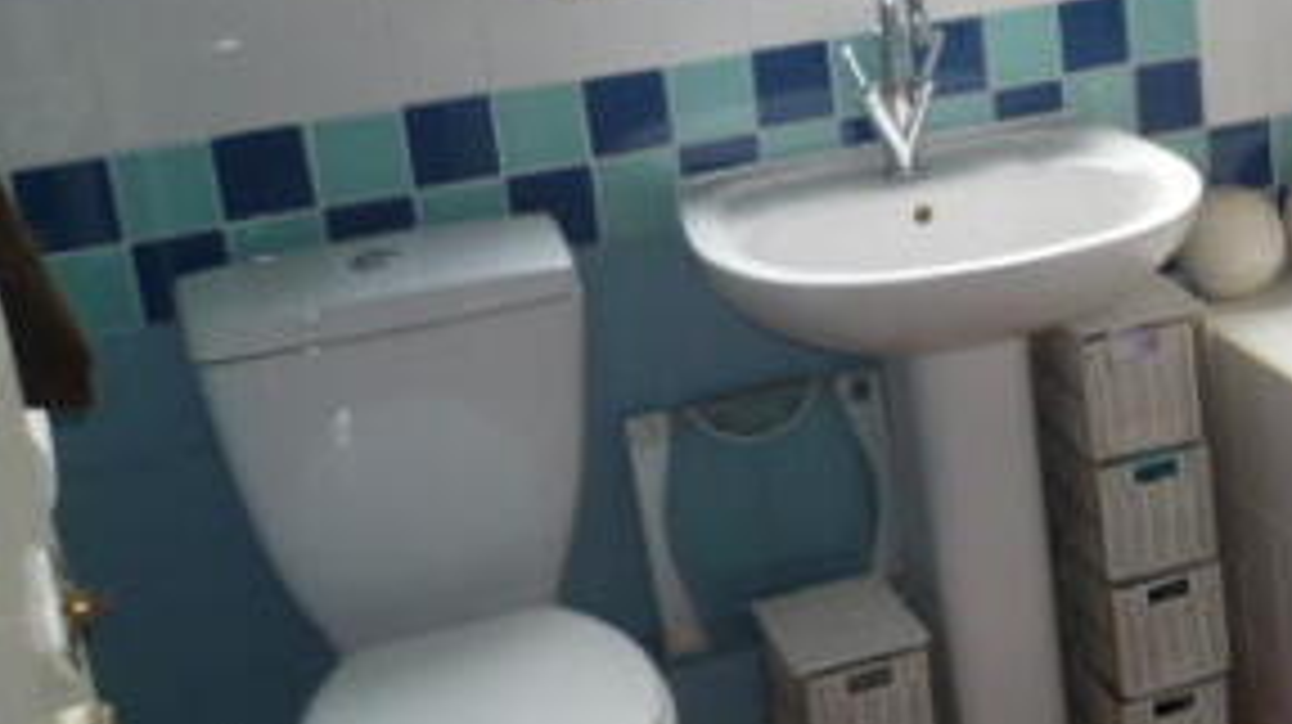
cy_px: 196
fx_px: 2123
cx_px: 1308
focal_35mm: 62
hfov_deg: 31.2
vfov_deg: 19.3
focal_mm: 5
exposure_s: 1/30
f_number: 2.8
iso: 100
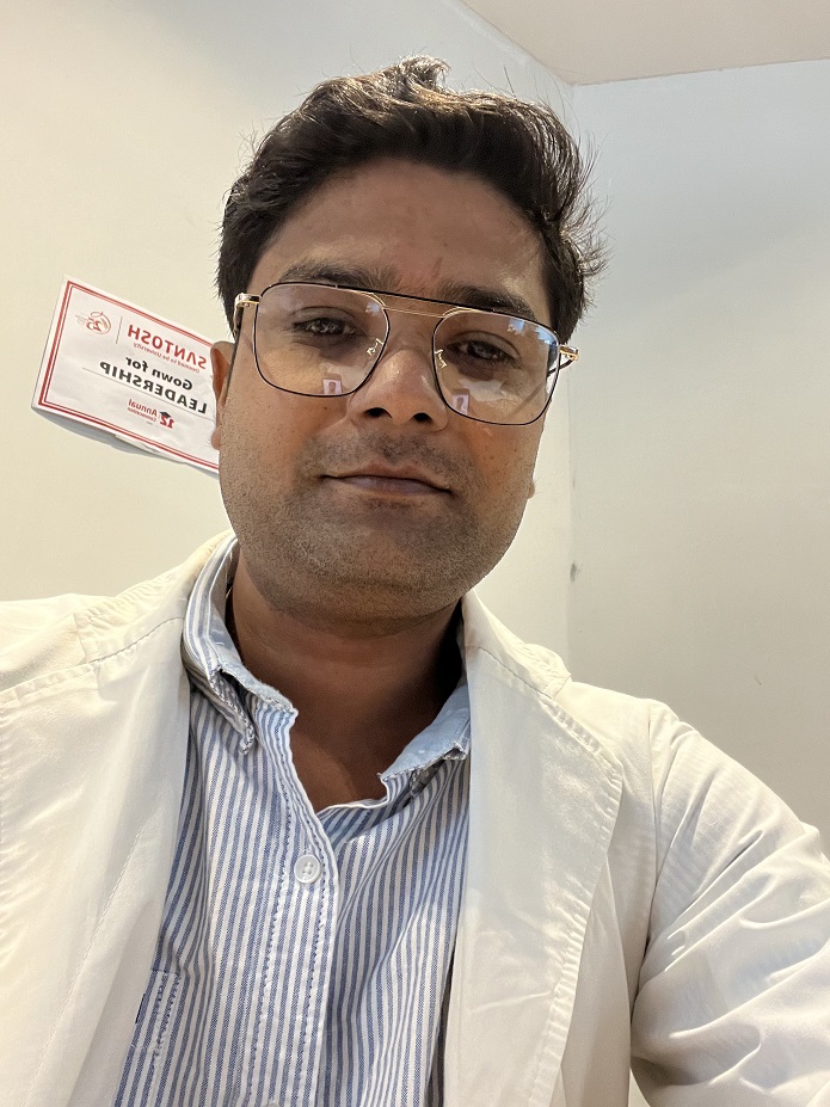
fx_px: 959
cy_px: 554
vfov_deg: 60.0
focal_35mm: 30
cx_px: 415
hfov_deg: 46.8
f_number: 2.2
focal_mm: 2.71
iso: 400
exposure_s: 1/25
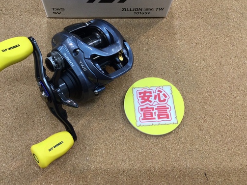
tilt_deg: -68.6
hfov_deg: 50.1
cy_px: 85
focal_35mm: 37
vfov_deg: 38.6
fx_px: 264
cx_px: 113
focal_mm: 3.3
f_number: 2.4
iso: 32
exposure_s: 1/30
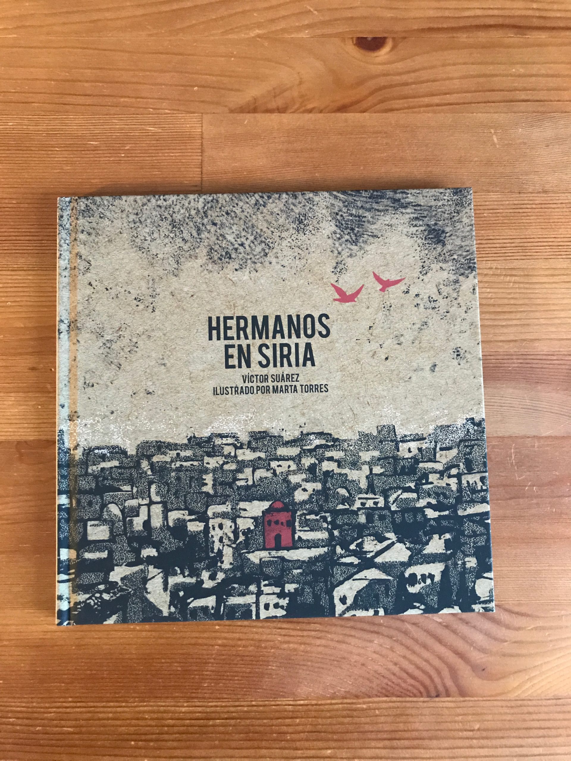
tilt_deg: -85.1
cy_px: 380
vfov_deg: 63.4
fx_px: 616
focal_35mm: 28
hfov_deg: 49.7
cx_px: 286
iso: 100
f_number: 1.8
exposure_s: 1/13
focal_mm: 3.99
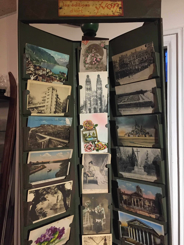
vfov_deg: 61.7
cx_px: 92
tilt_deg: +3.5
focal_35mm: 29
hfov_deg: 48.2
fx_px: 206
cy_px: 122
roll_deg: -1.0
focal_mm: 4.15
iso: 250
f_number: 2.2
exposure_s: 1/25
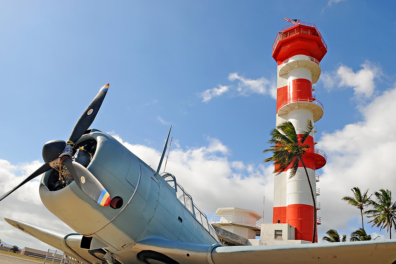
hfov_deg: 70.5
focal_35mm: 26
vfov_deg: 50.4
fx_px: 280
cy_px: 132
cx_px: 198
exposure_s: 1/250
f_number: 11
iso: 200
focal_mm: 17
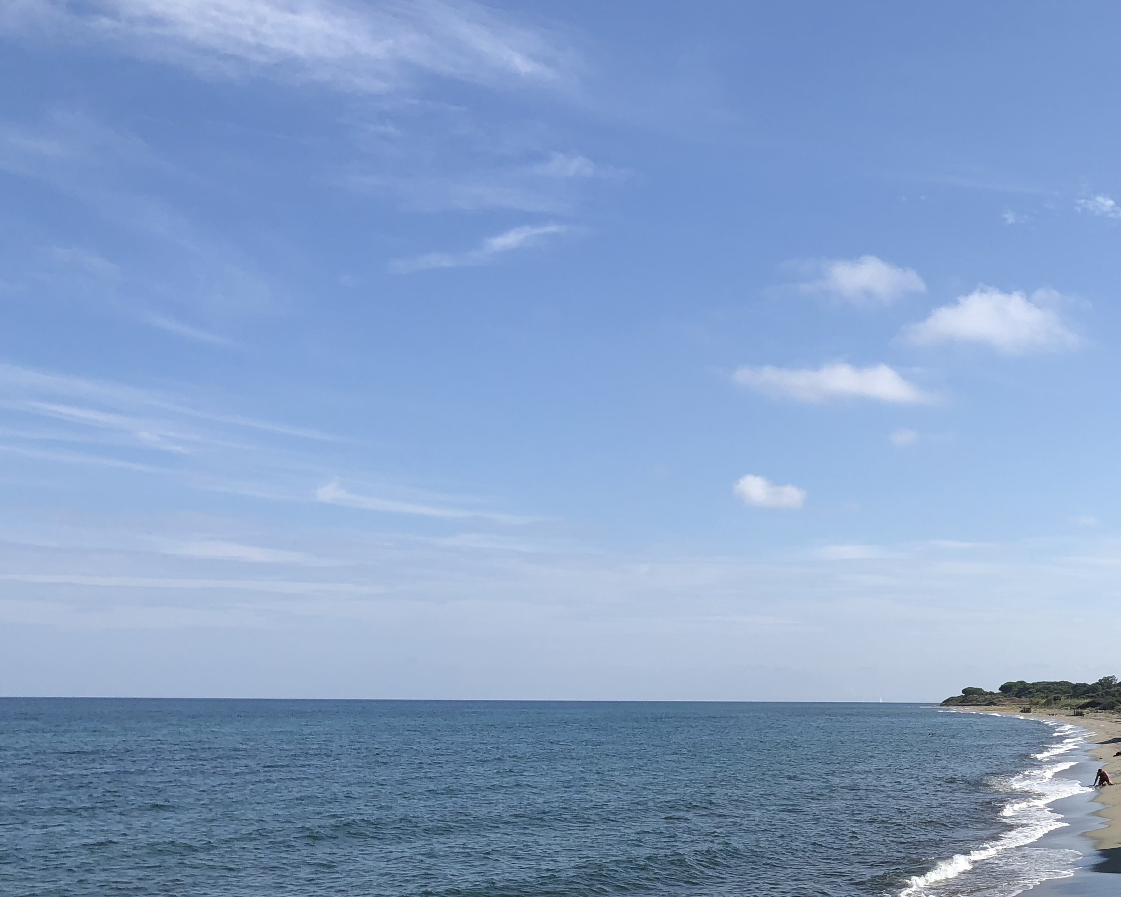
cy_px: 655
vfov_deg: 30.4
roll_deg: +0.8
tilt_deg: +1.8
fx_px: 1626
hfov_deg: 36.2
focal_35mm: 49
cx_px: 965
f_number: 1.8
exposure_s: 1/2667
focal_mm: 4
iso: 20
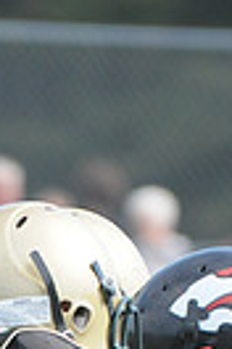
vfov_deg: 1.6
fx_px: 12730
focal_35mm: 1317
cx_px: 91
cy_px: 608
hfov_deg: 1.0
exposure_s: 1/4000
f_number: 4
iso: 1600
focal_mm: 200
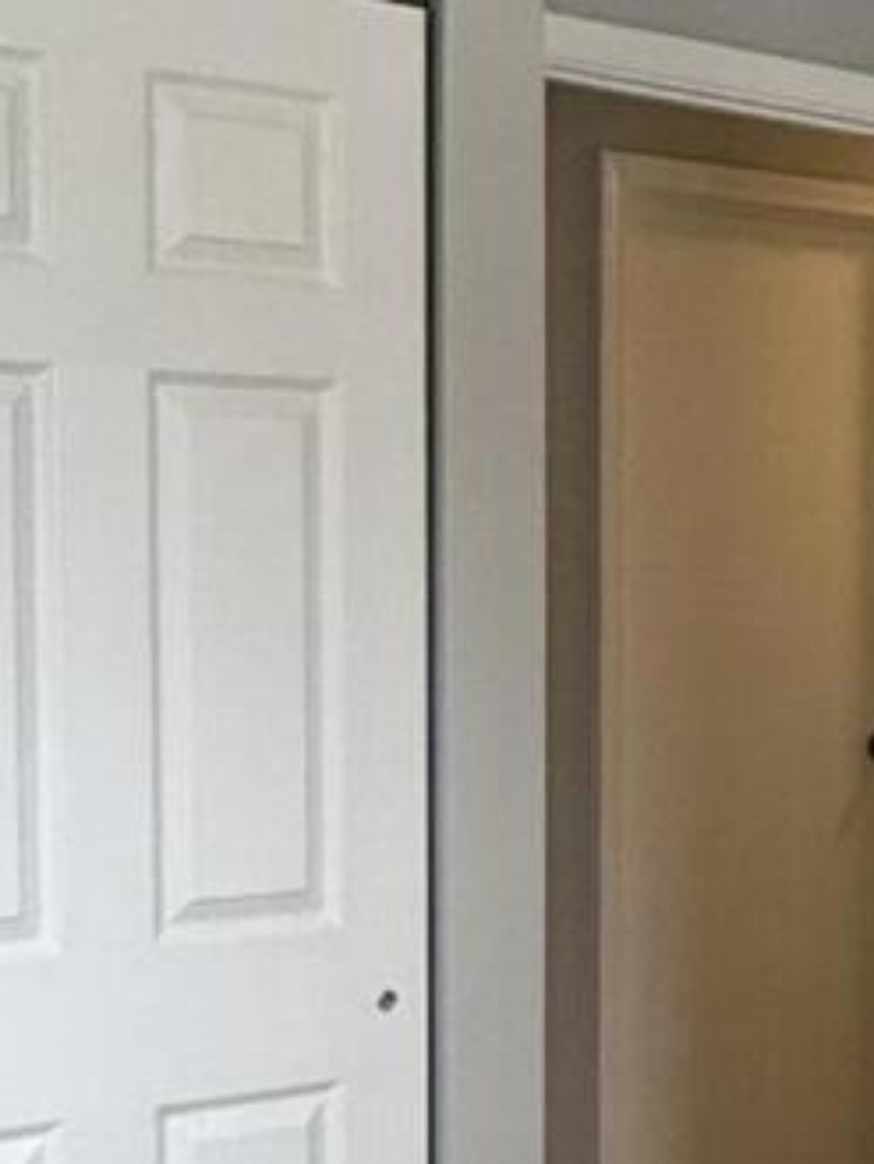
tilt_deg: -5.2
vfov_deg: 22.9
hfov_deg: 16.0
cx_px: 1284
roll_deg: -2.1
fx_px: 2860
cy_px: 821
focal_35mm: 85
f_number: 2.2
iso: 320
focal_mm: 2.22
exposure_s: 1/120
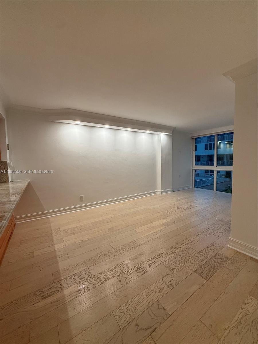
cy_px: 172
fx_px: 139
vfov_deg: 102.1
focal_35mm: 14
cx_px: 129
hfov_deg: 85.7
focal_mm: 2.22
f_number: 2.2
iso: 125
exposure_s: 1/120
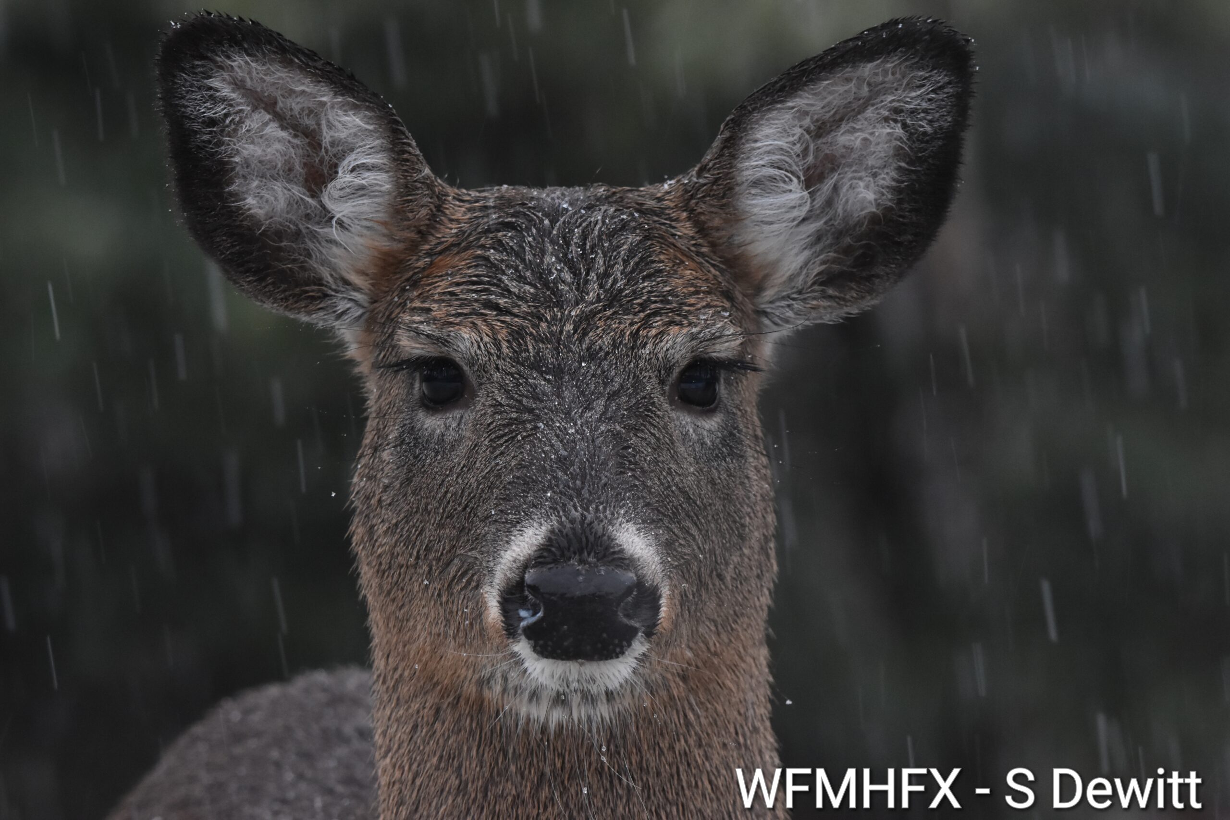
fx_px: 14862
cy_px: 410
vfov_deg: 3.2
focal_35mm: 435
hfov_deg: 4.7
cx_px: 615
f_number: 8
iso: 2000
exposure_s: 1/80
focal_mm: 290
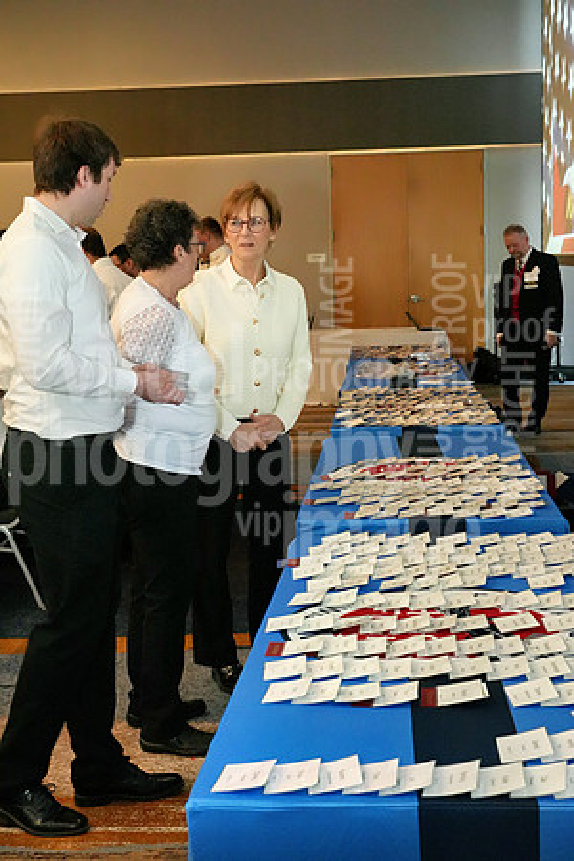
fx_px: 1327
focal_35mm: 56
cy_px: 430
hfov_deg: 24.4
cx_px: 287
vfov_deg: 35.9
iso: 5000
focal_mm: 37
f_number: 8
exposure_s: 1/80
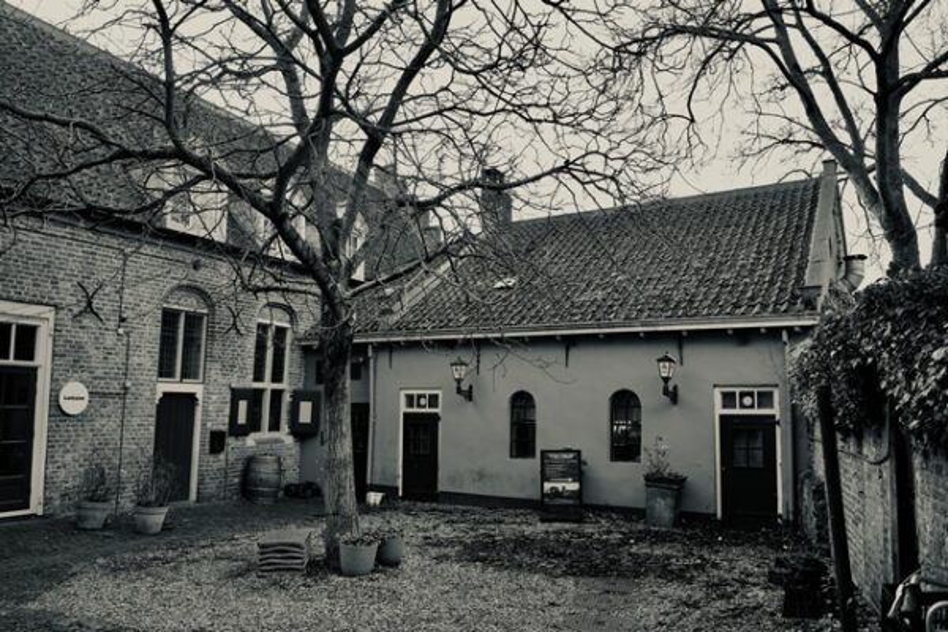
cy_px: 316
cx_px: 474
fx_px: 764
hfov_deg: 63.7
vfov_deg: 45.0
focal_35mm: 29
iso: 400
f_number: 4
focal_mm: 29
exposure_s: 1/50
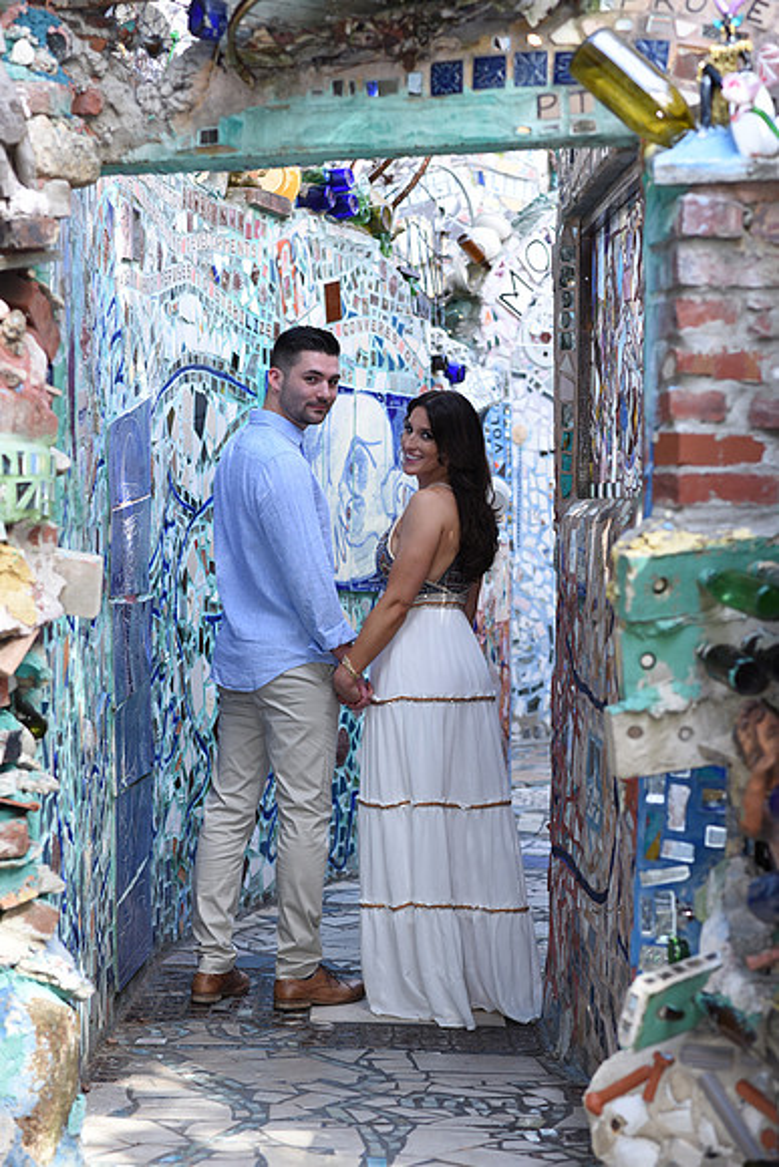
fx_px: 2757
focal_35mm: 85
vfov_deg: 23.9
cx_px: 390
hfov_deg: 16.1
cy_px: 584
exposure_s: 1/200
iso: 320
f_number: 4
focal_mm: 85
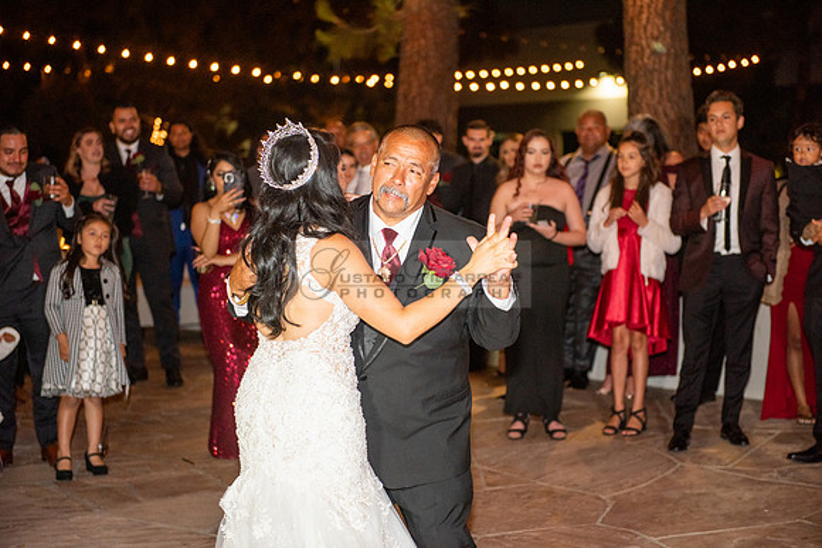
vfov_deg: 19.5
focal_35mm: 70
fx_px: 1599
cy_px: 274
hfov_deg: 28.8
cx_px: 411
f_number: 2.8
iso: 1250
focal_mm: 70
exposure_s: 1/125
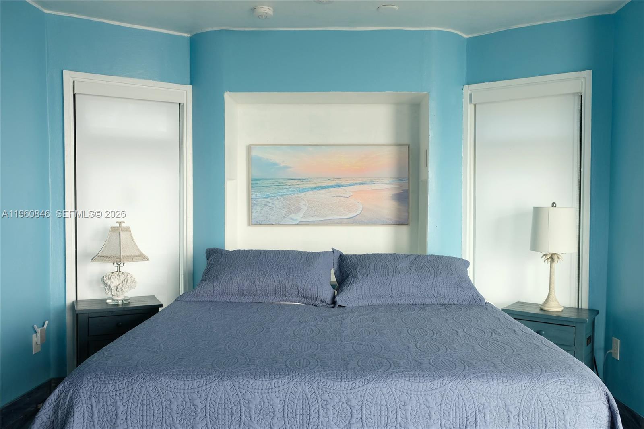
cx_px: 322
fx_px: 519
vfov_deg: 44.9
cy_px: 214
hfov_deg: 63.7
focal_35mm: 29
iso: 400
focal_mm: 19.6
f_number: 5
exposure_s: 1/60
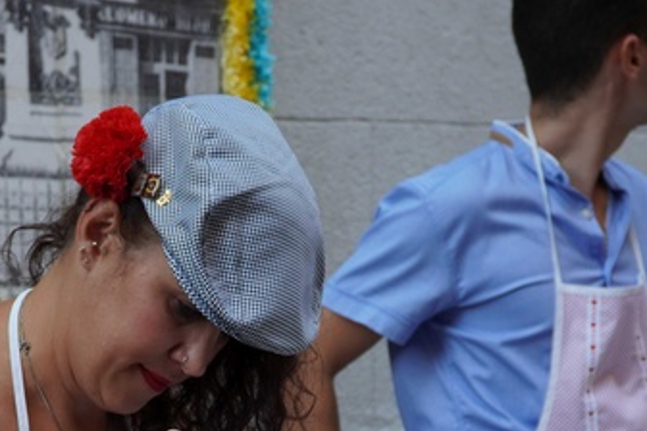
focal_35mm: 99
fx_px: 1779
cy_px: 454
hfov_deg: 20.4
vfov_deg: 13.6
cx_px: 148
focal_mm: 28
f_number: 4
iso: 160
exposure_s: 1/50
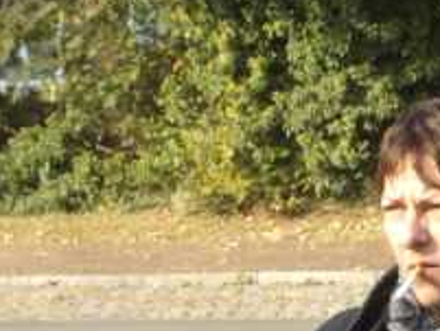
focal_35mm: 360
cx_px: 556
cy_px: 373
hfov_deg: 5.5
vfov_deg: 4.1
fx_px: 4579
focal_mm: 23.7
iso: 100
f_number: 5.4
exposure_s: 1/160
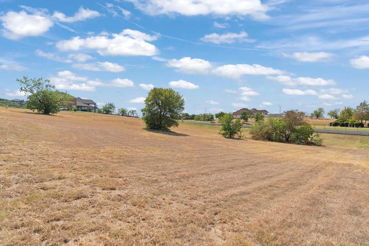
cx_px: 181
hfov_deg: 93.3
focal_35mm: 17
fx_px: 174
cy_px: 128
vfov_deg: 70.4
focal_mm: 16
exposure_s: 1/250
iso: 80
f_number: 2.8
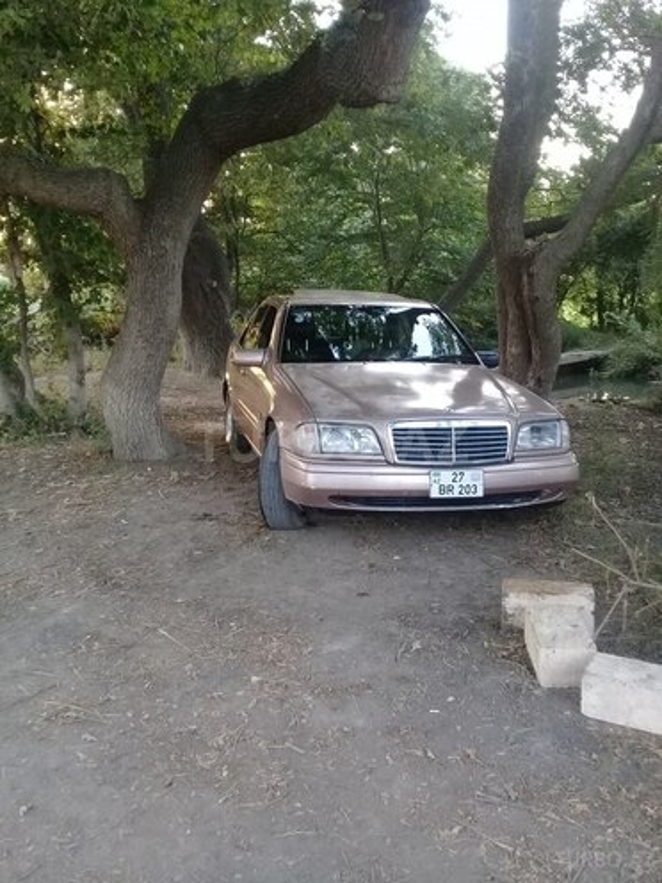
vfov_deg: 58.4
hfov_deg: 45.4
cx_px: 331
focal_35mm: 31
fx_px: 790
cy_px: 442
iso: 125
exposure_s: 1/40
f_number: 2.2
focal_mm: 3.3
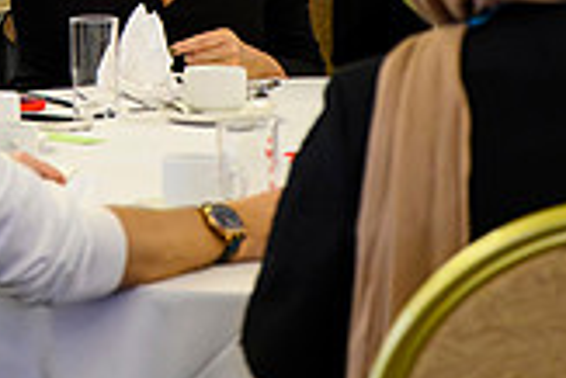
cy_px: -194
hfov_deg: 8.0
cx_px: 63
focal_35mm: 258
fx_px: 4060
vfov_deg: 5.3
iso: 10000
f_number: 2.8
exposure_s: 1/200
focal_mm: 70
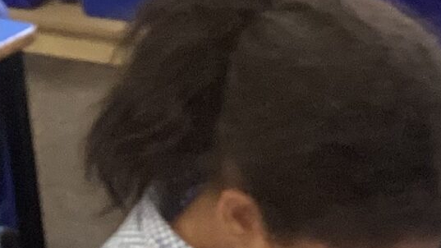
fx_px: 1883
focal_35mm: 161
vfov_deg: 6.9
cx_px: 39
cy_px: 694
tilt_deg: -36.9
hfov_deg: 13.2
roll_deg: +7.1
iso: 250
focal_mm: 3.3
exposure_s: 1/60
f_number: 2.4
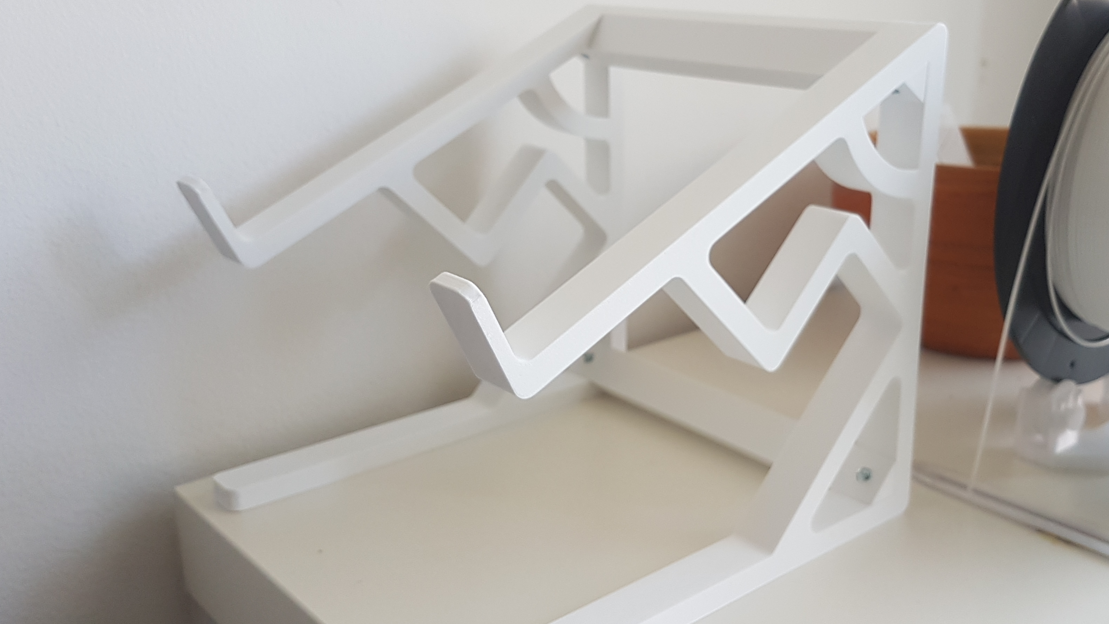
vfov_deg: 32.8
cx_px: 661
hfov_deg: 54.9
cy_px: 277
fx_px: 1059
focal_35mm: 36
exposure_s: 1/50
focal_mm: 4.2
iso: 100
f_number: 1.7
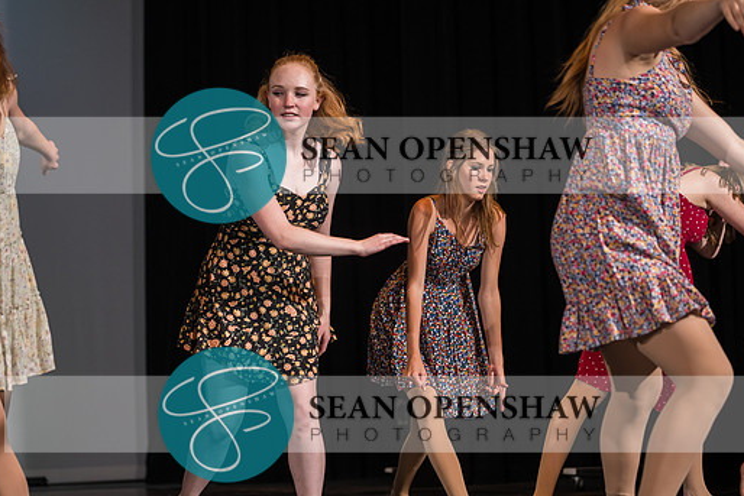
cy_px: 267
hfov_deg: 25.7
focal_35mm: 79
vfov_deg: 17.3
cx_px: 378
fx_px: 1633
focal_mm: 70
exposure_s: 1/500
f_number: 2.8
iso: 500
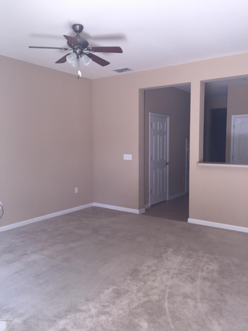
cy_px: 166
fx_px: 277
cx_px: 124
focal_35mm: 29
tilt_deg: -4.3
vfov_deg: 61.7
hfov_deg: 48.2
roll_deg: -0.2
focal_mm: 4.15
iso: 32
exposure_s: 1/30
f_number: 2.2
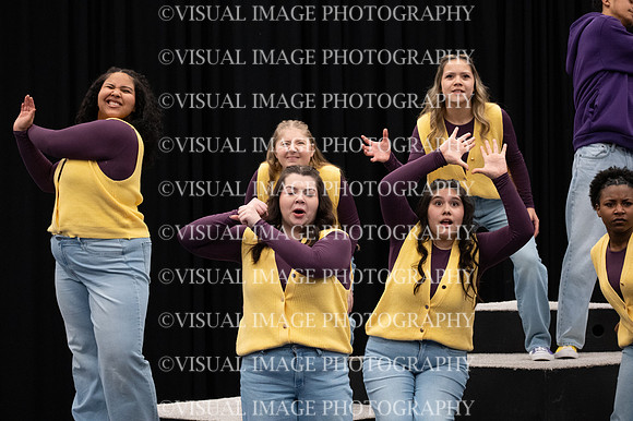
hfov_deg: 16.3
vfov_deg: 10.9
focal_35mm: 126
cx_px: 316
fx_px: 2214
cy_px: 210
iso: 8000
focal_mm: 126
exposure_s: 1/160
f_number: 6.3
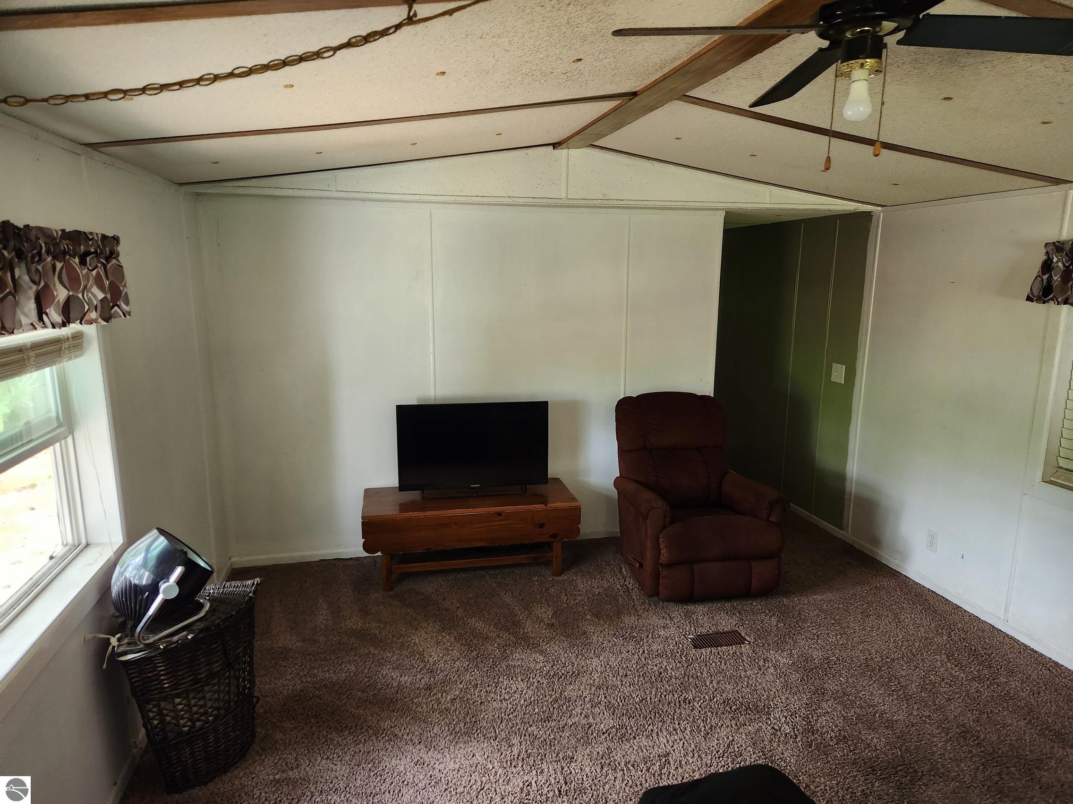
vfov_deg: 58.9
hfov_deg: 73.9
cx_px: 536
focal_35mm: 23
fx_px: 713
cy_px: 402
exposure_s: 1/120
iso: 500
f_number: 1.8
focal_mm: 5.4
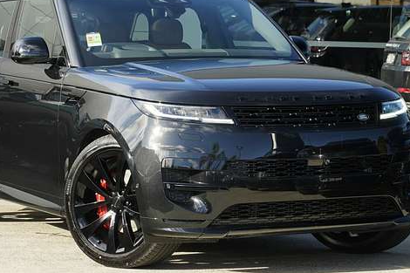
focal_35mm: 134
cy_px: 120
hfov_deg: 15.3
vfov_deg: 10.2
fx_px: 1525
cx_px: 174
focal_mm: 105
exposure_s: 1/400
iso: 1000
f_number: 7.1
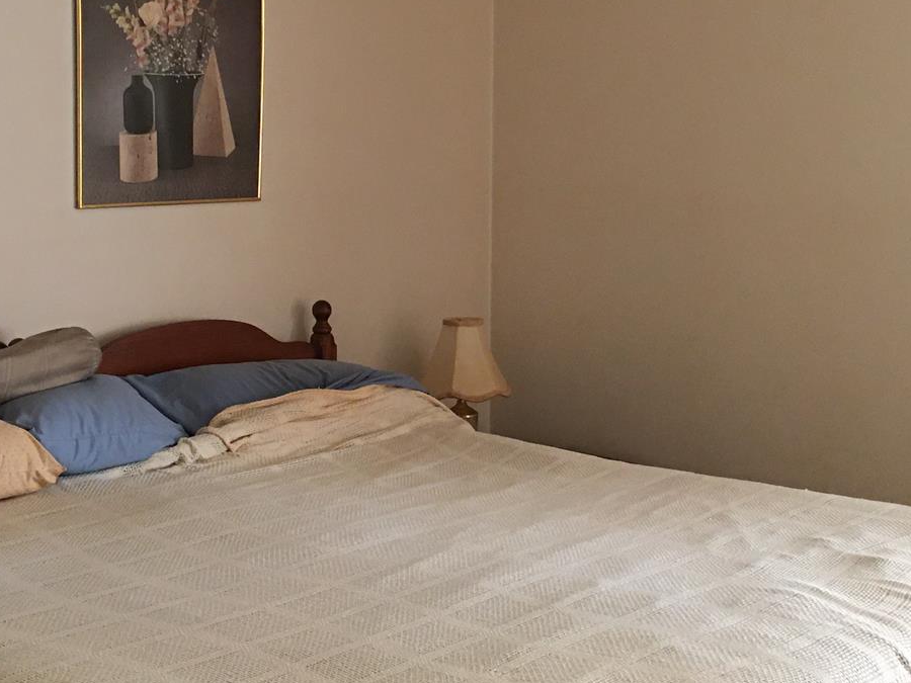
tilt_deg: -5.7
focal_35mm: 66
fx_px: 1737
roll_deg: +0.8
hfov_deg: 29.4
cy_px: 316
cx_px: 395
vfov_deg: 22.2
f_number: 2.2
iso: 64
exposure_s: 1/15
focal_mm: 4.15
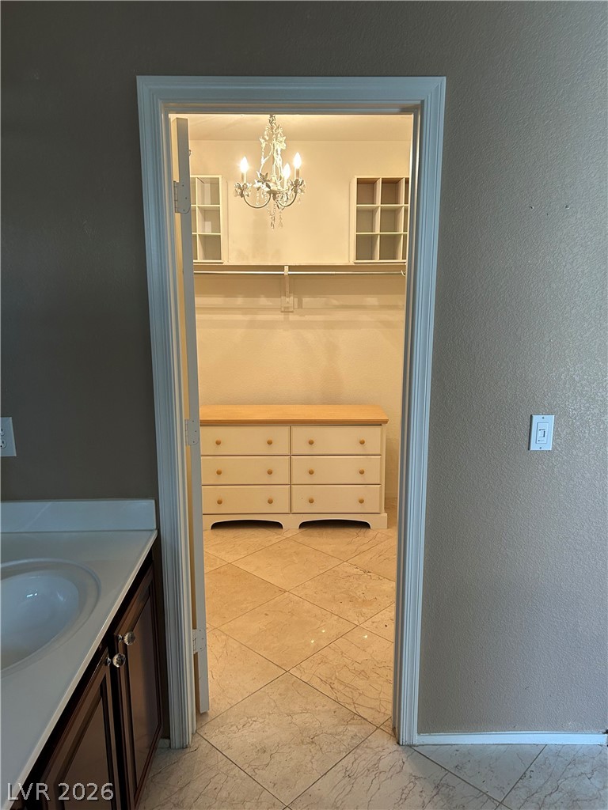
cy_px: 405
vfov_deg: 67.3
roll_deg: +0.0
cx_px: 304
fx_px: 609
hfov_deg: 53.1
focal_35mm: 26
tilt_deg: -12.3
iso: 125
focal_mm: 5.7
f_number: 1.5
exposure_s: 1/60
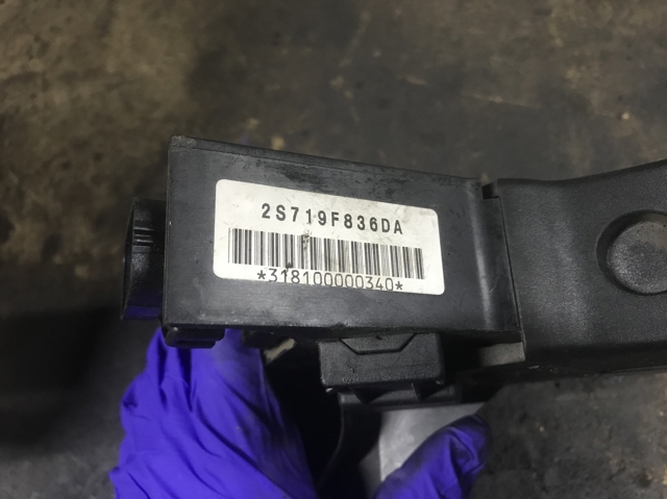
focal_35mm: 28
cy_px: 250
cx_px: 334
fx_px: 539
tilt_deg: -66.4
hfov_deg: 63.5
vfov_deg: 49.7
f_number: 1.8
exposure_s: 1/7
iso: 80
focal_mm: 3.99
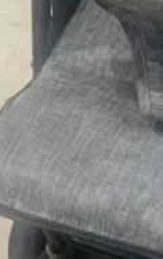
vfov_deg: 22.0
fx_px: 638
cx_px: 285
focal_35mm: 90
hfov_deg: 13.3
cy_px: -11
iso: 500
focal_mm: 5.1
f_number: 1.6
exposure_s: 1/50
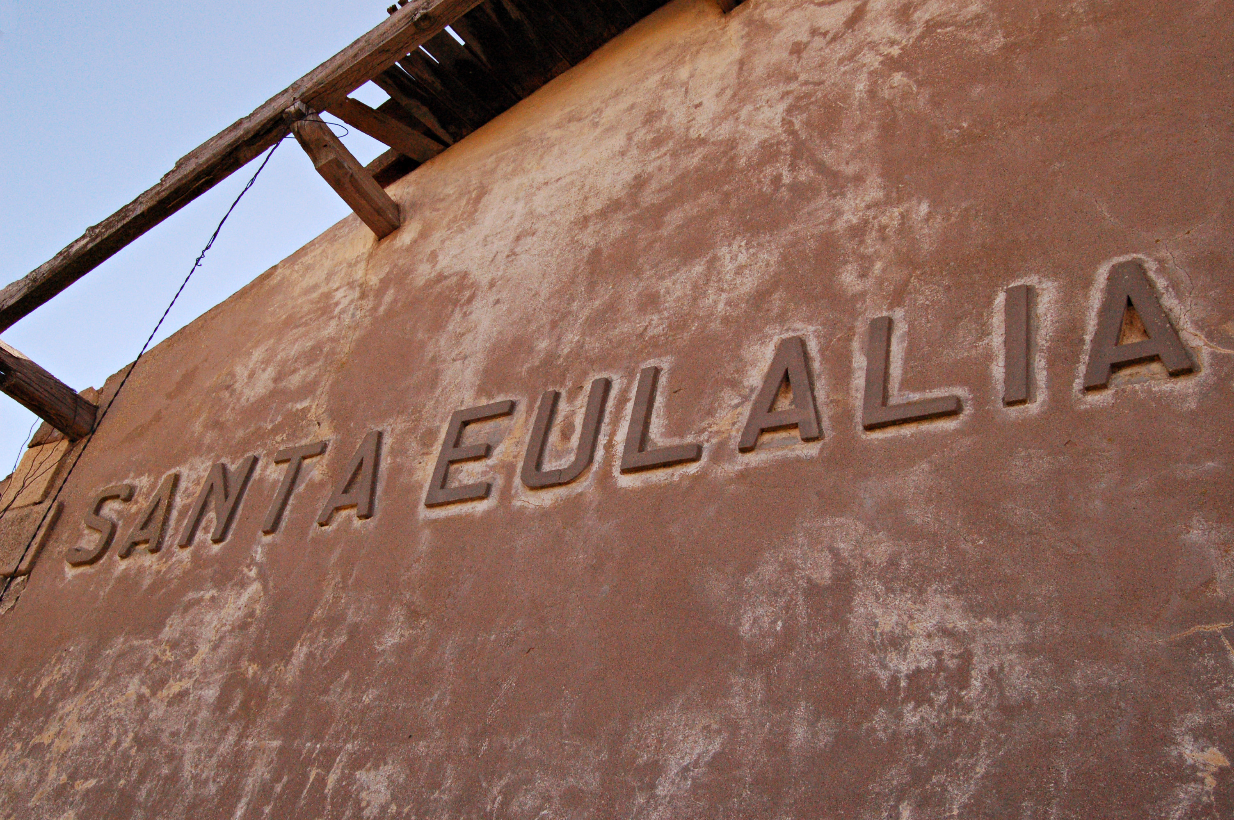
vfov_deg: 38.3
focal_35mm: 34
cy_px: 410
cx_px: 617
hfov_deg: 55.1
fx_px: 1182
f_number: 13
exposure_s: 1/640
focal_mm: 23
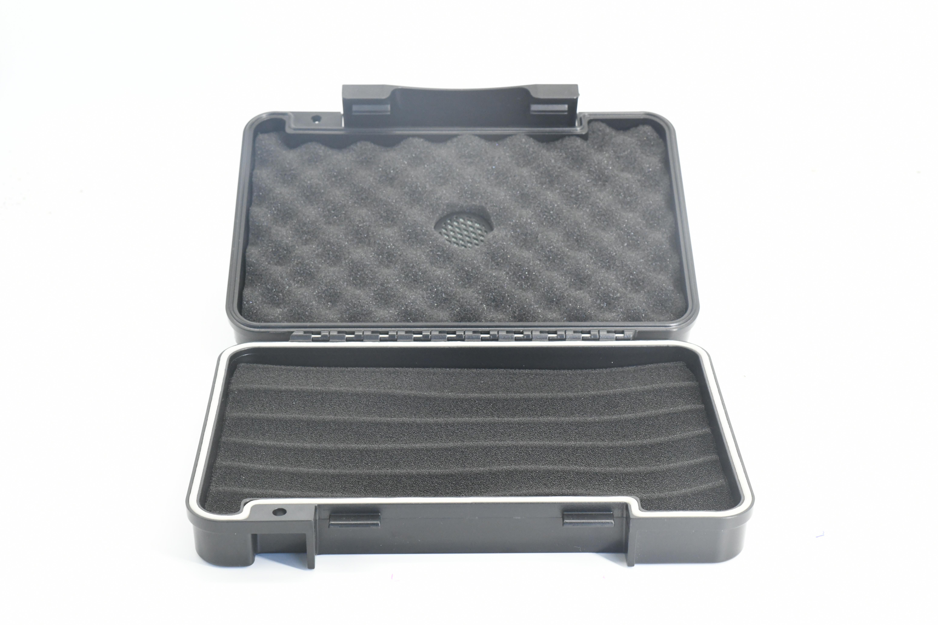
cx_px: 469
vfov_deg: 22.6
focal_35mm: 60
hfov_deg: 33.4
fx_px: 1563
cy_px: 312
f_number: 16
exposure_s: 1/80
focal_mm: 60
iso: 3200
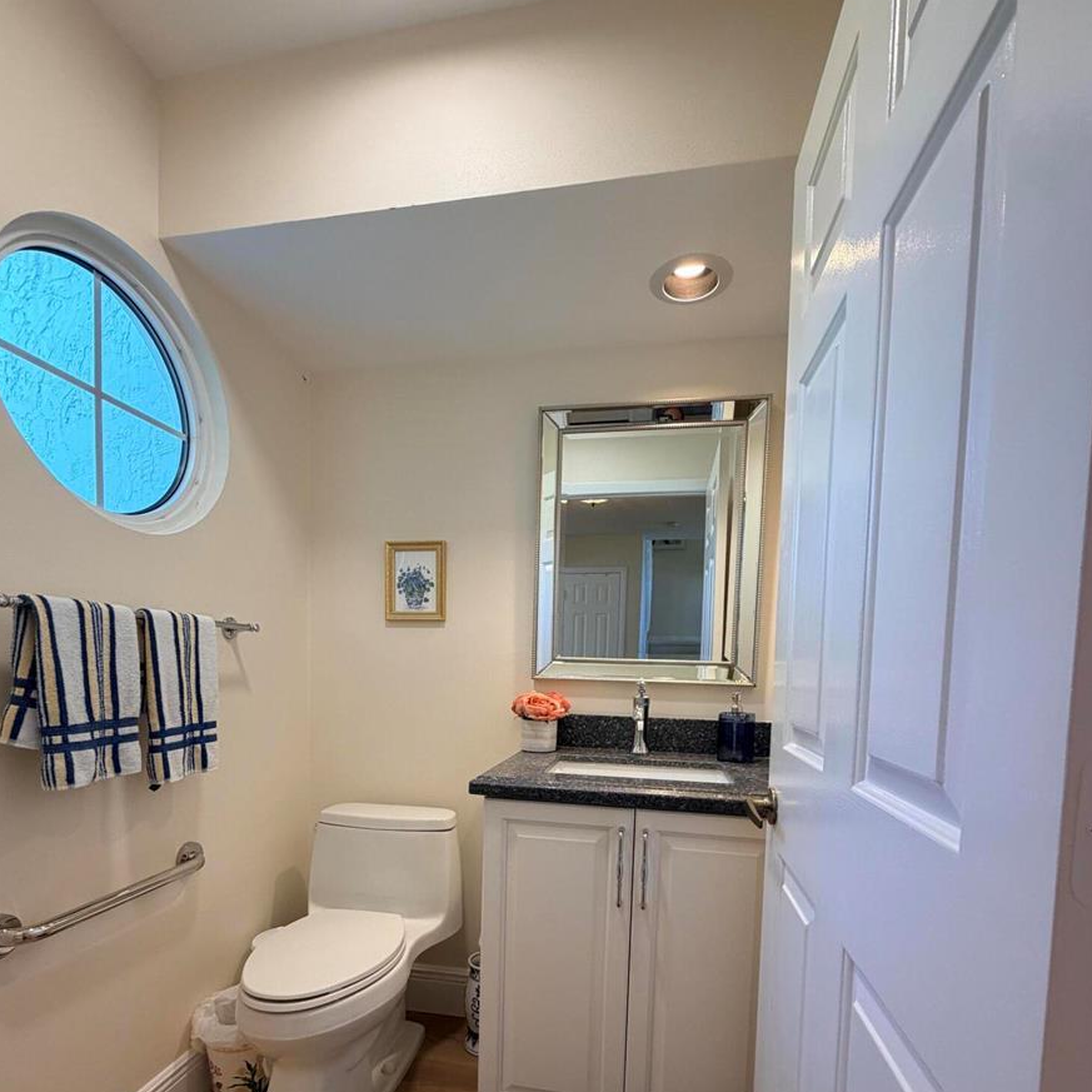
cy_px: 710
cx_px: 538
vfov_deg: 81.7
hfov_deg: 84.0
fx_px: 607
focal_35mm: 17
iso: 200
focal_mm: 2.22
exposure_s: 1/120
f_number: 2.2
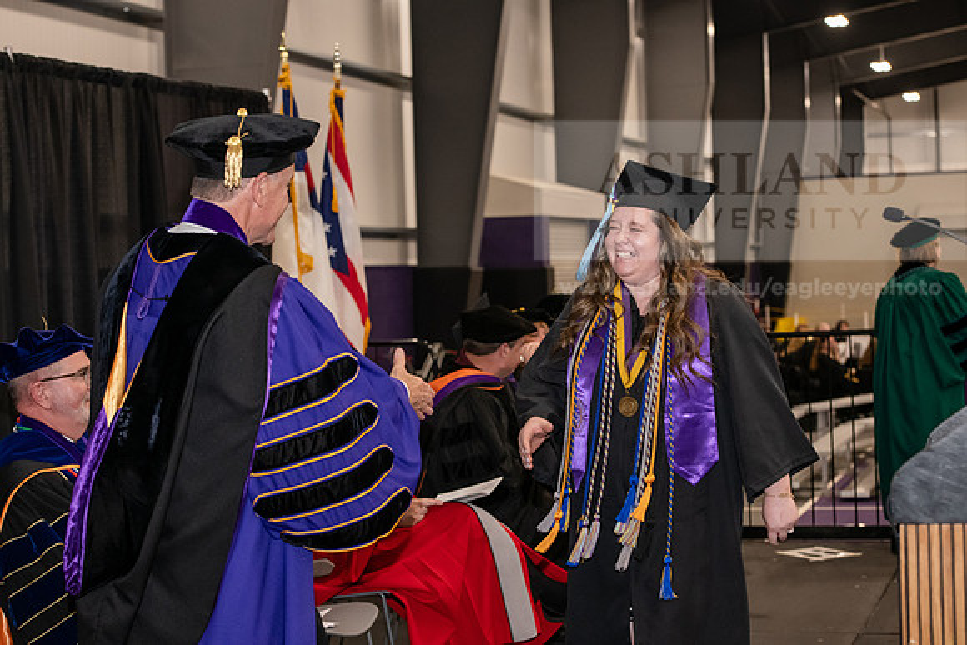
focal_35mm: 70
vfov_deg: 19.5
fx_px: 1881
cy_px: 322
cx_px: 484
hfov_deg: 28.8
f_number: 5
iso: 2500
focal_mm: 70
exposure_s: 1/200
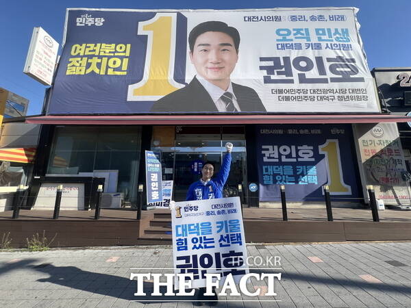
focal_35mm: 13
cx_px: 206
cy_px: 154
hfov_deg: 106.2
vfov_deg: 89.9
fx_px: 154
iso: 32
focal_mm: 1.57
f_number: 1.8
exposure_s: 1/626
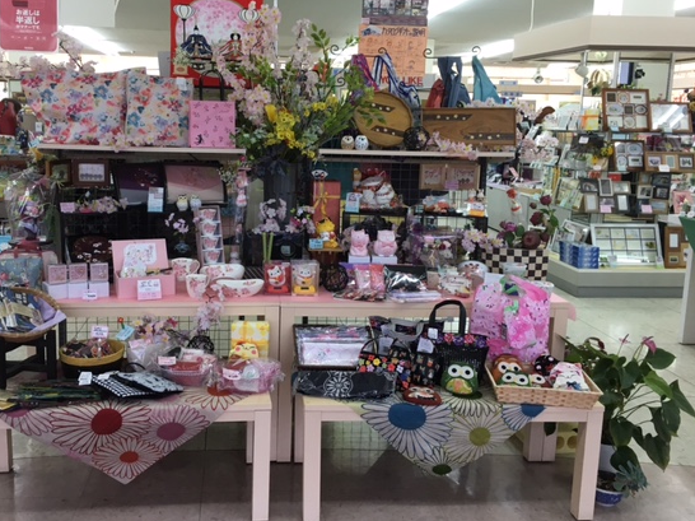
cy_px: 232
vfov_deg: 41.7
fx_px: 682
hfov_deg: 53.7
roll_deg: -0.8
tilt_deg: -8.5
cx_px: 290
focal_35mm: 34
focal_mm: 4.15
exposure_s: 1/30
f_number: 2.2
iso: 32
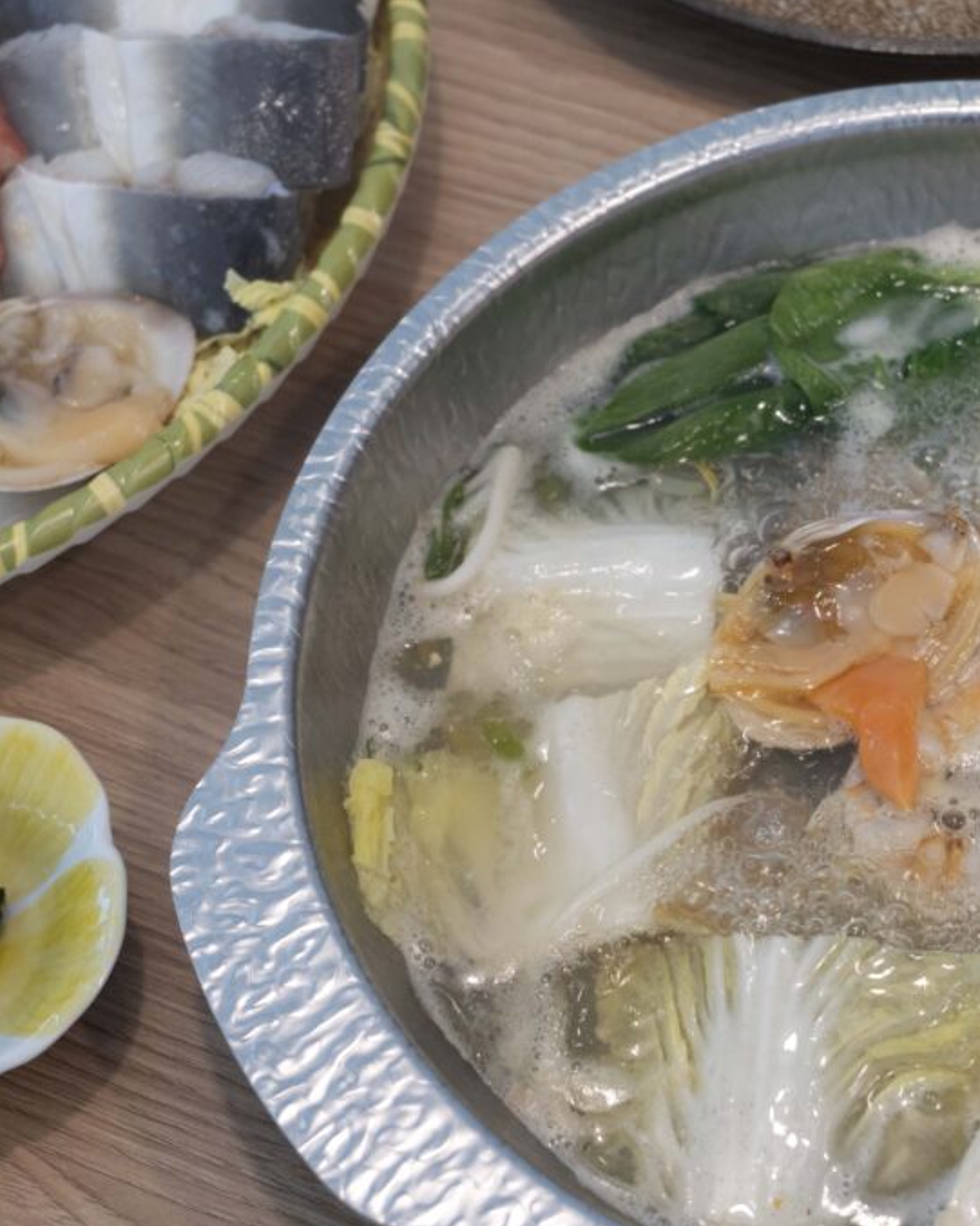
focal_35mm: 71
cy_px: 617
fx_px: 2576
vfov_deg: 26.8
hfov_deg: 21.3
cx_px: 752
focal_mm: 50
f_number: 5.6
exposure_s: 1/160
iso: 800
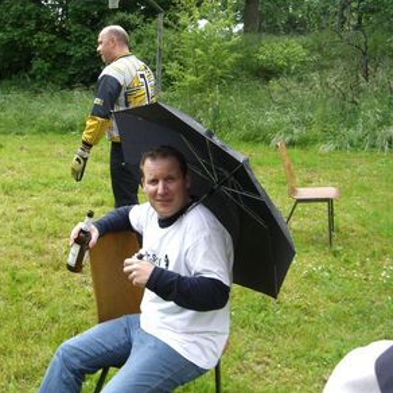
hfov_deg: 36.6
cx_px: 147
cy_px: 192
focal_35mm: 46
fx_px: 591
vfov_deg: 36.8
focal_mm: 7.9
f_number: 2.8
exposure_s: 1/200
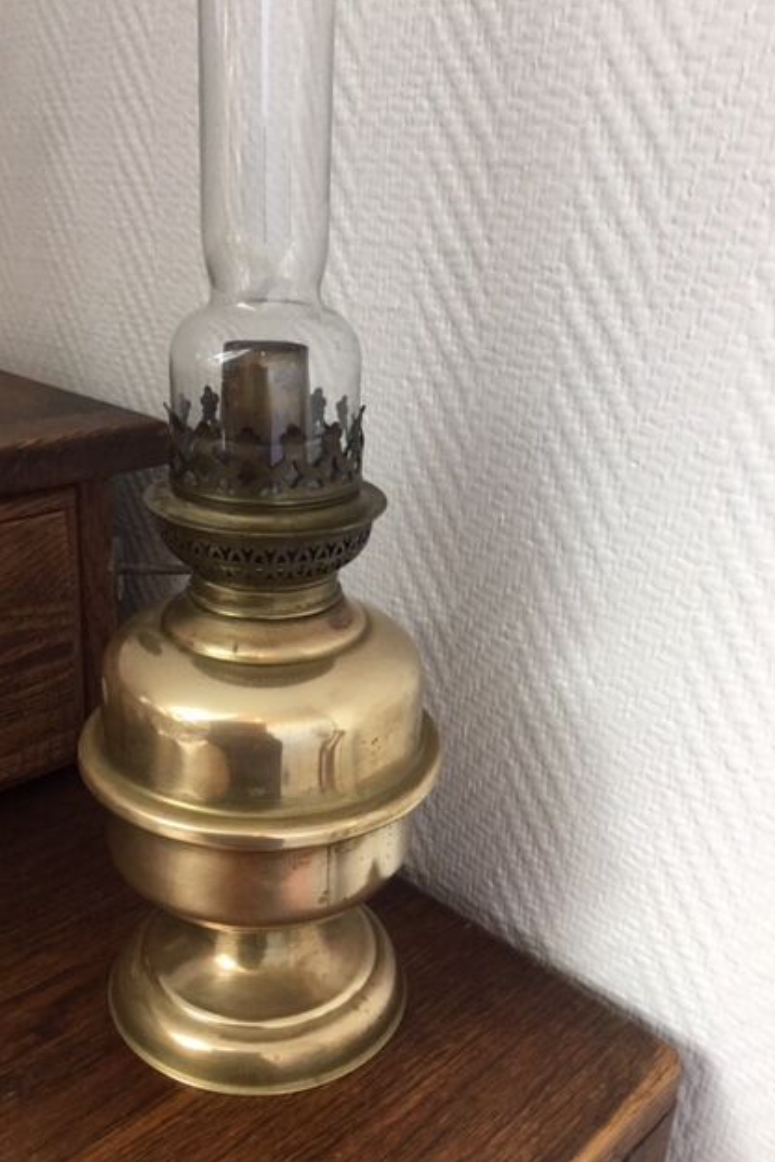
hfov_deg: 39.9
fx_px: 1065
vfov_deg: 57.2
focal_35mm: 33
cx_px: 342
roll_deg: -1.4
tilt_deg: -22.4
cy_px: 588
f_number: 2.4
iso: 64
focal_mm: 3.3
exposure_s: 1/33
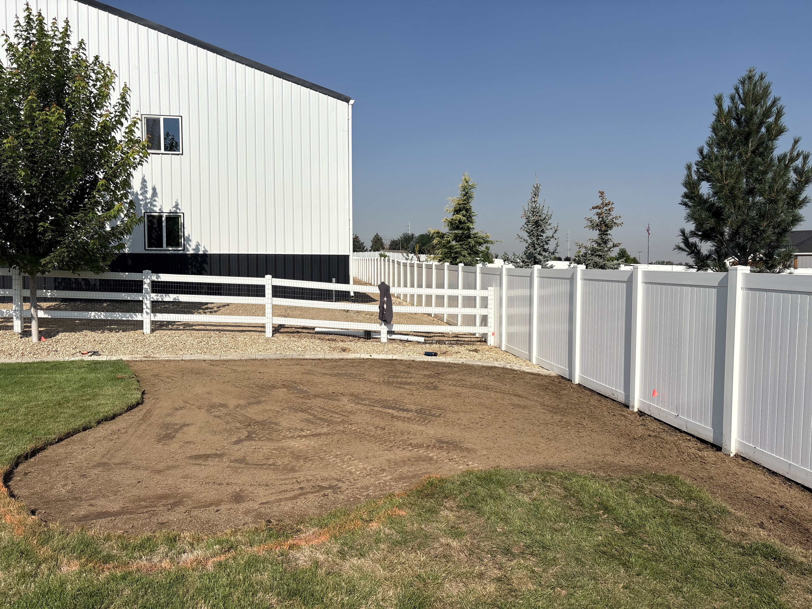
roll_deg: -1.8
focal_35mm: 26
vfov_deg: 53.1
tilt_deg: -5.4
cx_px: 406
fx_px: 610
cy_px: 304
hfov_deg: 67.3
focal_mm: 5.96
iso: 50
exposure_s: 1/7813
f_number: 1.6
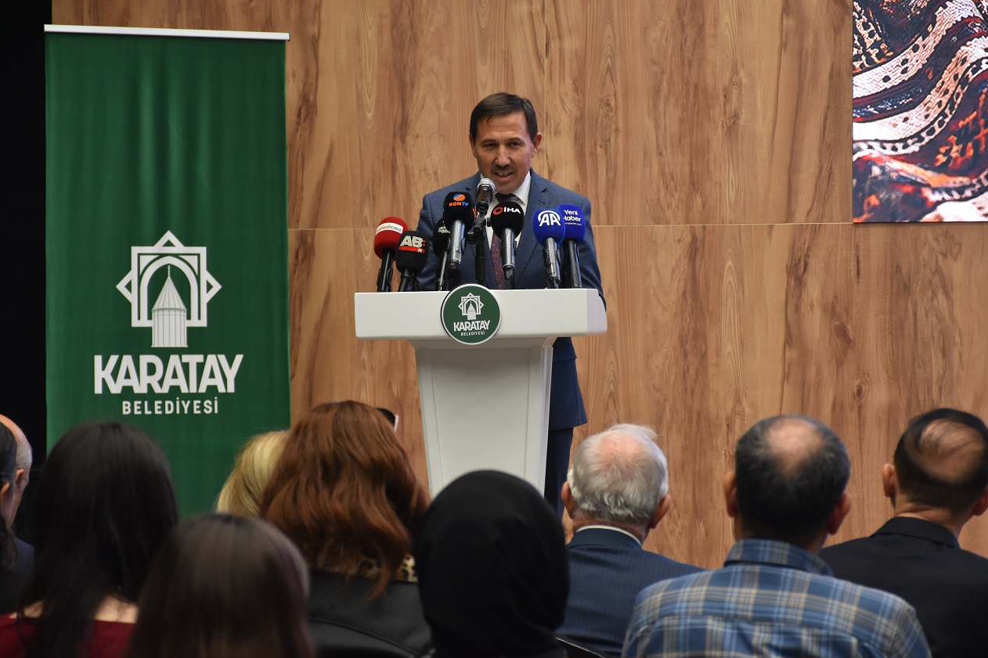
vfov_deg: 9.5
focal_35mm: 145
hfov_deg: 14.2
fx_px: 3965
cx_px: 488
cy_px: 331
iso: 1100
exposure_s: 1/60
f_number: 5.3
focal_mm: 95
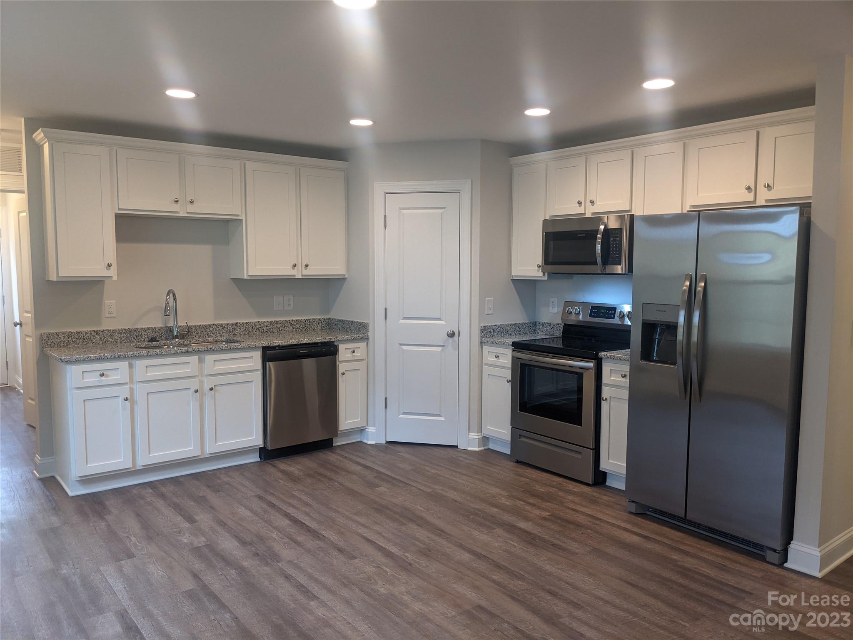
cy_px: 320
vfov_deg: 51.4
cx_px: 426
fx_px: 665
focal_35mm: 27
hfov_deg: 65.3
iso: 75
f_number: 1.73
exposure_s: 1/30
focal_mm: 4.38
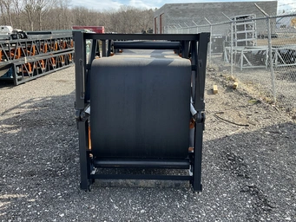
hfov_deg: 53.9
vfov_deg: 41.8
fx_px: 291
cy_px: 99
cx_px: 146
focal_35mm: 34
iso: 25
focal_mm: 3
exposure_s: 1/486
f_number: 1.8
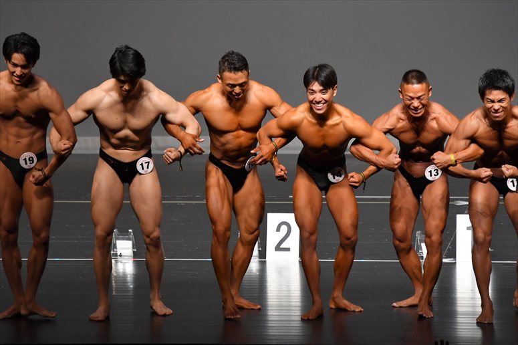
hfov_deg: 6.9
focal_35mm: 300
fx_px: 4315
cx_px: 259
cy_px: 172
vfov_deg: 4.6
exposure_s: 1/400
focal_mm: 200
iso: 4000
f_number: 5.6
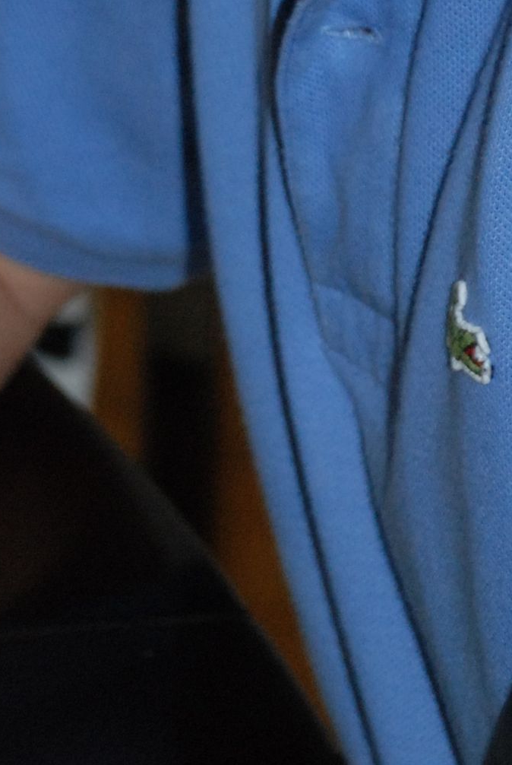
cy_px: -402
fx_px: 8589
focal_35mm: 404
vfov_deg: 5.1
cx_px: 2
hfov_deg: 3.4
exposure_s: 1/60
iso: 500
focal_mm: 70
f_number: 5.6
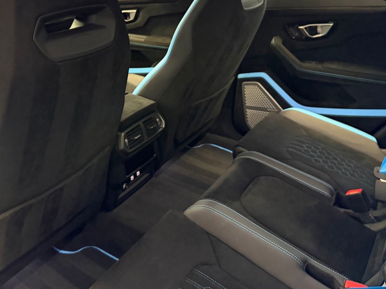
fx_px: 390
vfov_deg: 40.3
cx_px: 158
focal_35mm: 35
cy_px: 99
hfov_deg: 52.3
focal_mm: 6.76
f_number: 1.78
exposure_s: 1/33
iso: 1000
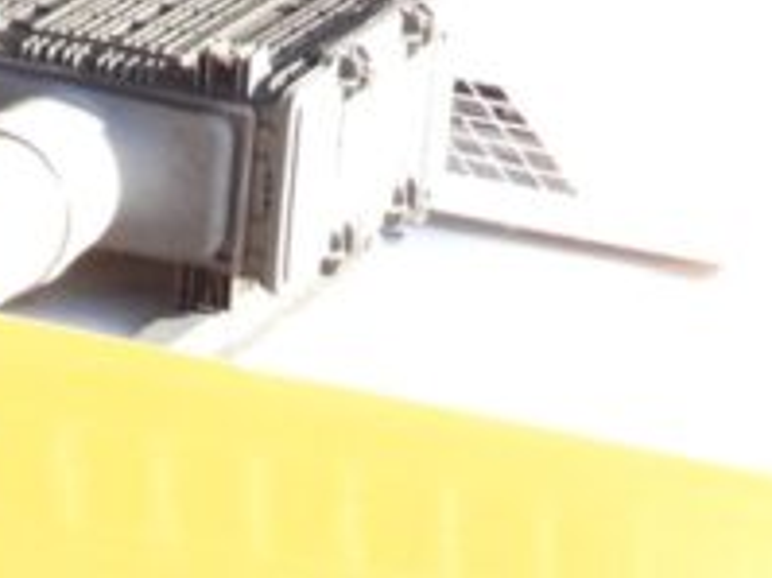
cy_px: 1327
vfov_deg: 4.4
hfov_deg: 5.9
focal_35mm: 334
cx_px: -182
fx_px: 7444
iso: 100
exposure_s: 1/40
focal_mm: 11.7
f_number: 3.5
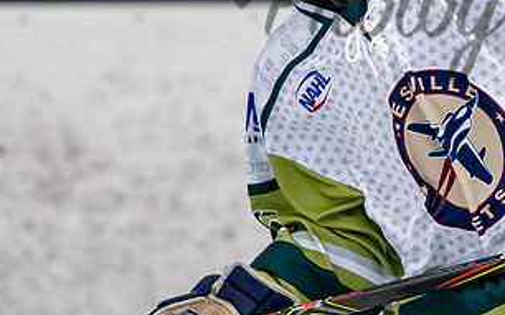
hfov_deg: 2.5
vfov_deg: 1.6
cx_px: 318
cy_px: -102
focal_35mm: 841
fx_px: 11570
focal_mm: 200
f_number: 3.2
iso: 2000
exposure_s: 1/800
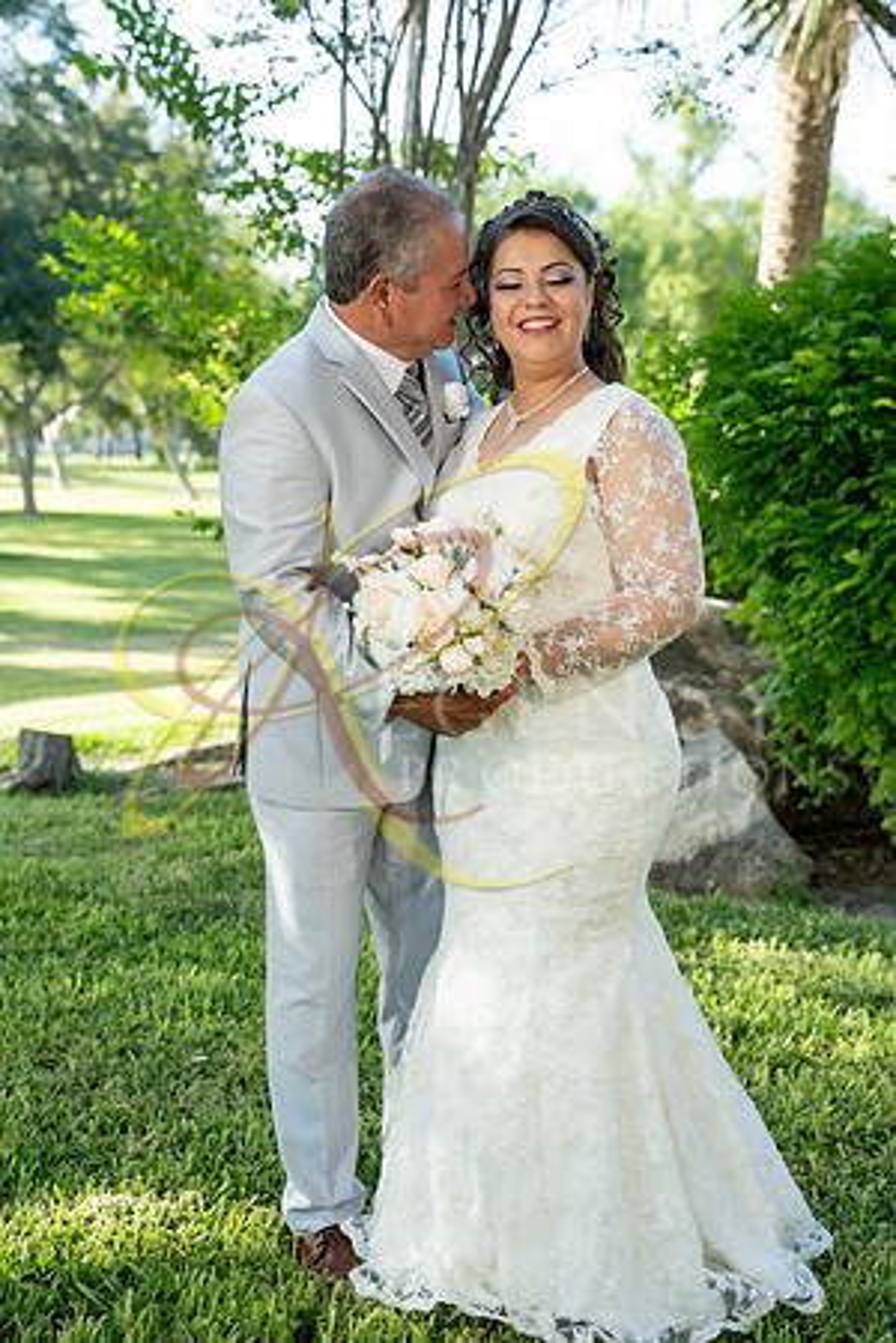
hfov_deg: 24.6
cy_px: 672
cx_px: 448
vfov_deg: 36.2
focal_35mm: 55
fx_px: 2053
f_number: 4
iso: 500
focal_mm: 55
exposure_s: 1/500
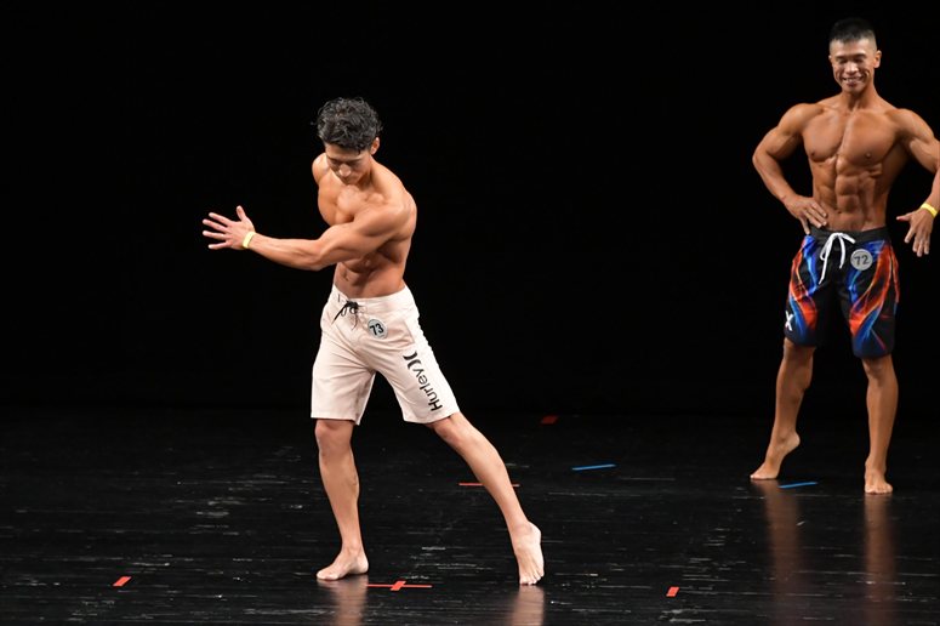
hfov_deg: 7.2
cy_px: 313
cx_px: 470
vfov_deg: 4.8
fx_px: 7438
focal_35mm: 285
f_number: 5.6
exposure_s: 1/400
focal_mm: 190
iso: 3200
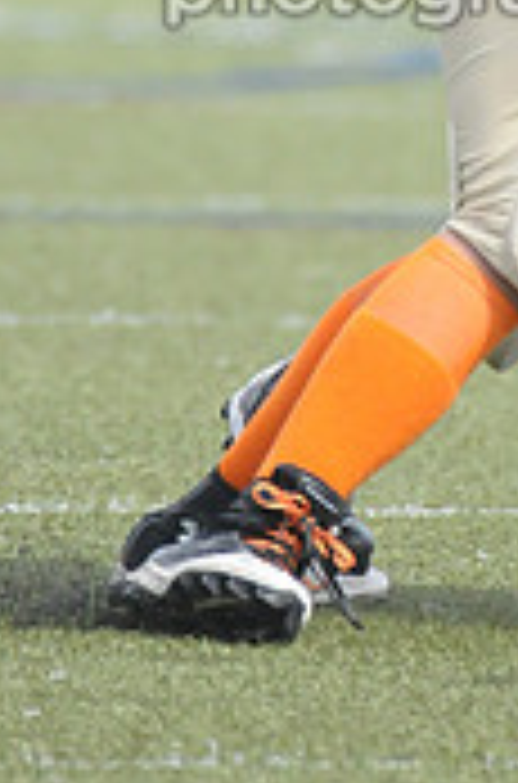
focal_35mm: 1752
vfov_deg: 1.2
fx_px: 38039
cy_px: -230
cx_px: 741
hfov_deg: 0.8
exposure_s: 1/5000
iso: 1600
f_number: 4
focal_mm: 350
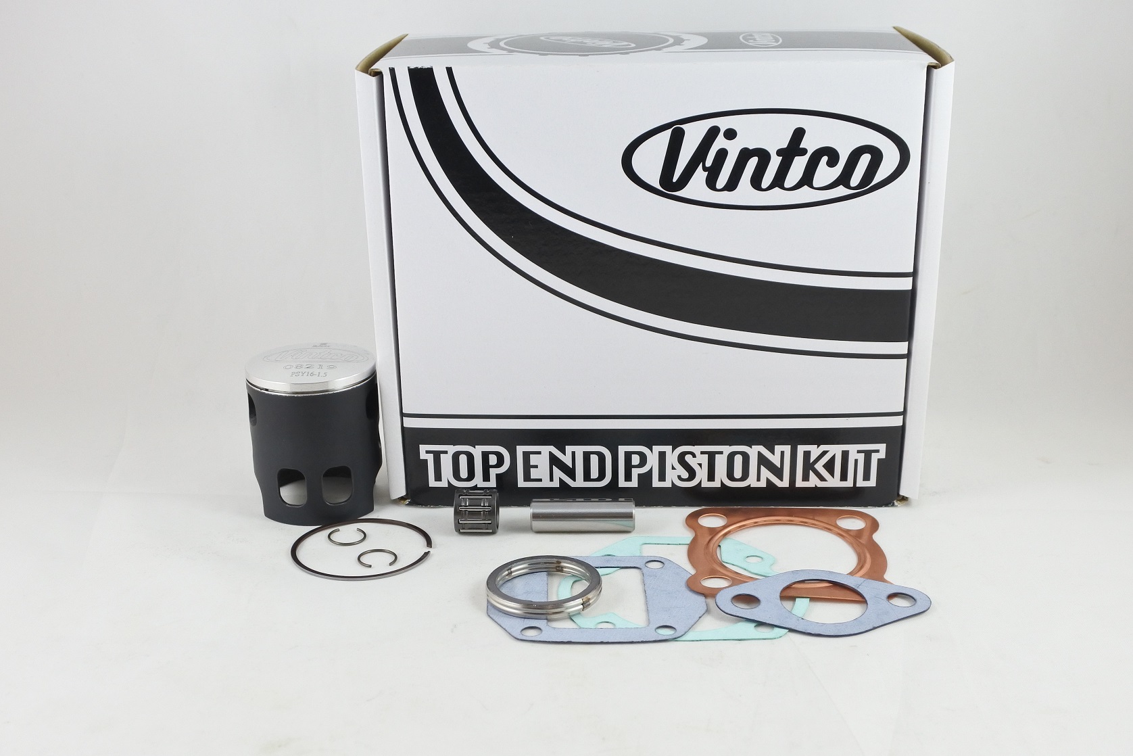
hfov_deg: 53.1
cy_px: 378
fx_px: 1133
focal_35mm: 36
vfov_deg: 36.9
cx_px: 566
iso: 450
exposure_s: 1/125
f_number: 4
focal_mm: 13.4
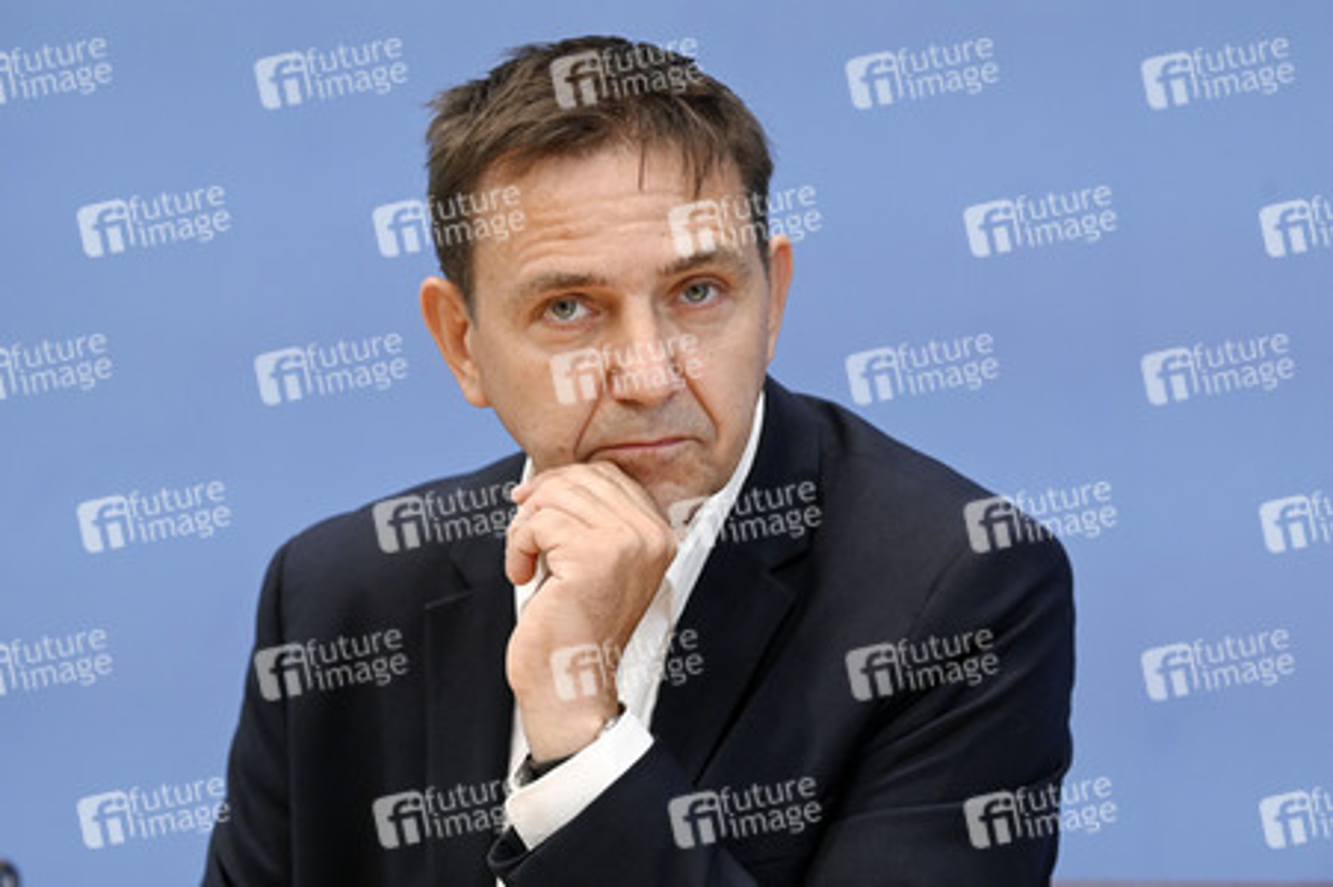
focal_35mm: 165
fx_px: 6105
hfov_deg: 12.5
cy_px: 444
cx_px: 666
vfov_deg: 8.3
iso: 3200
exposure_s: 1/500
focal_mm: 165
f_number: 5.6
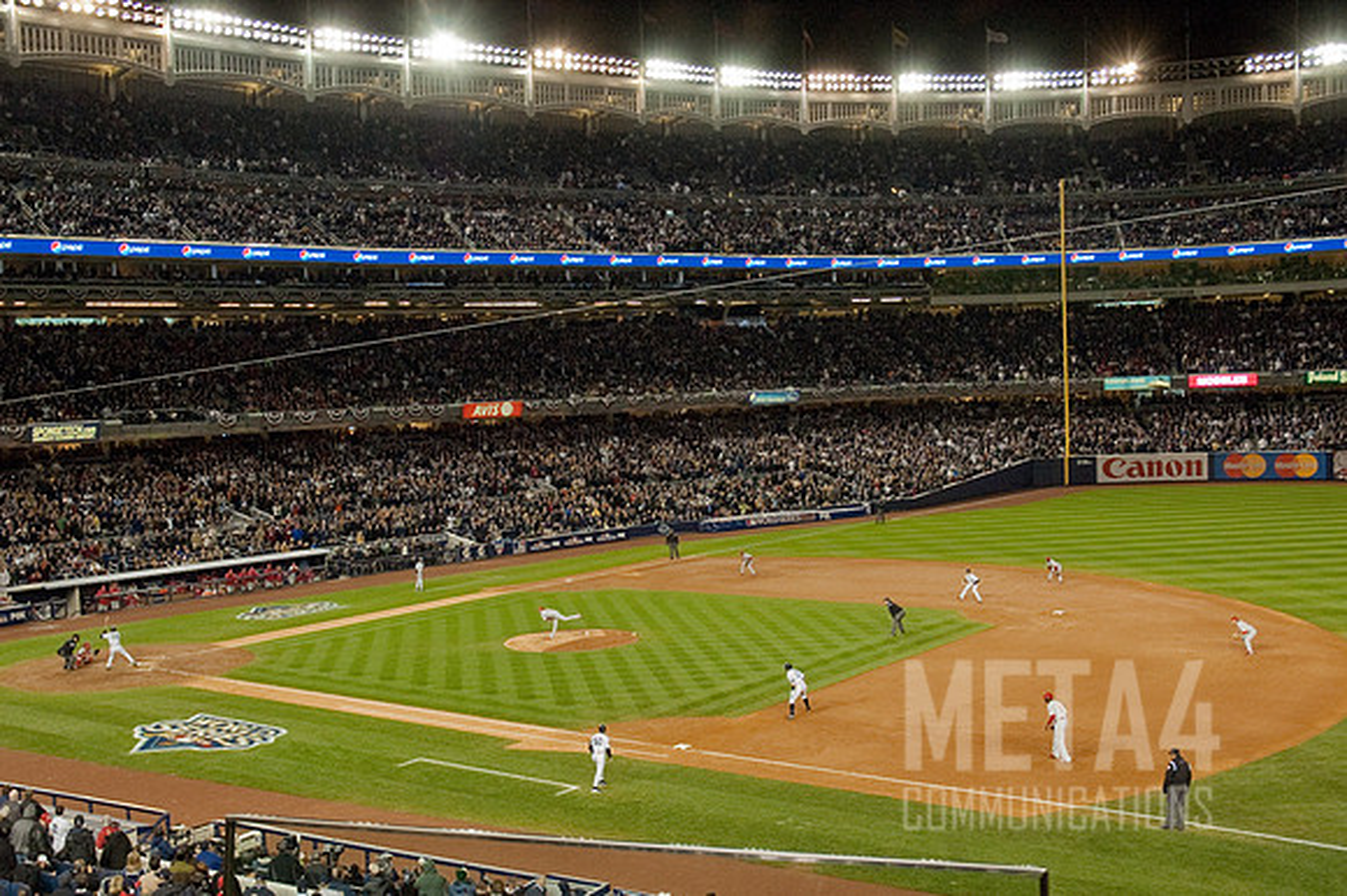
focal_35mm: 40
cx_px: 642
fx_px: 1513
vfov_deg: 33.0
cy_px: 489
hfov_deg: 48.0
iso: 640
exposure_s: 1/125
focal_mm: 24
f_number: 5.6
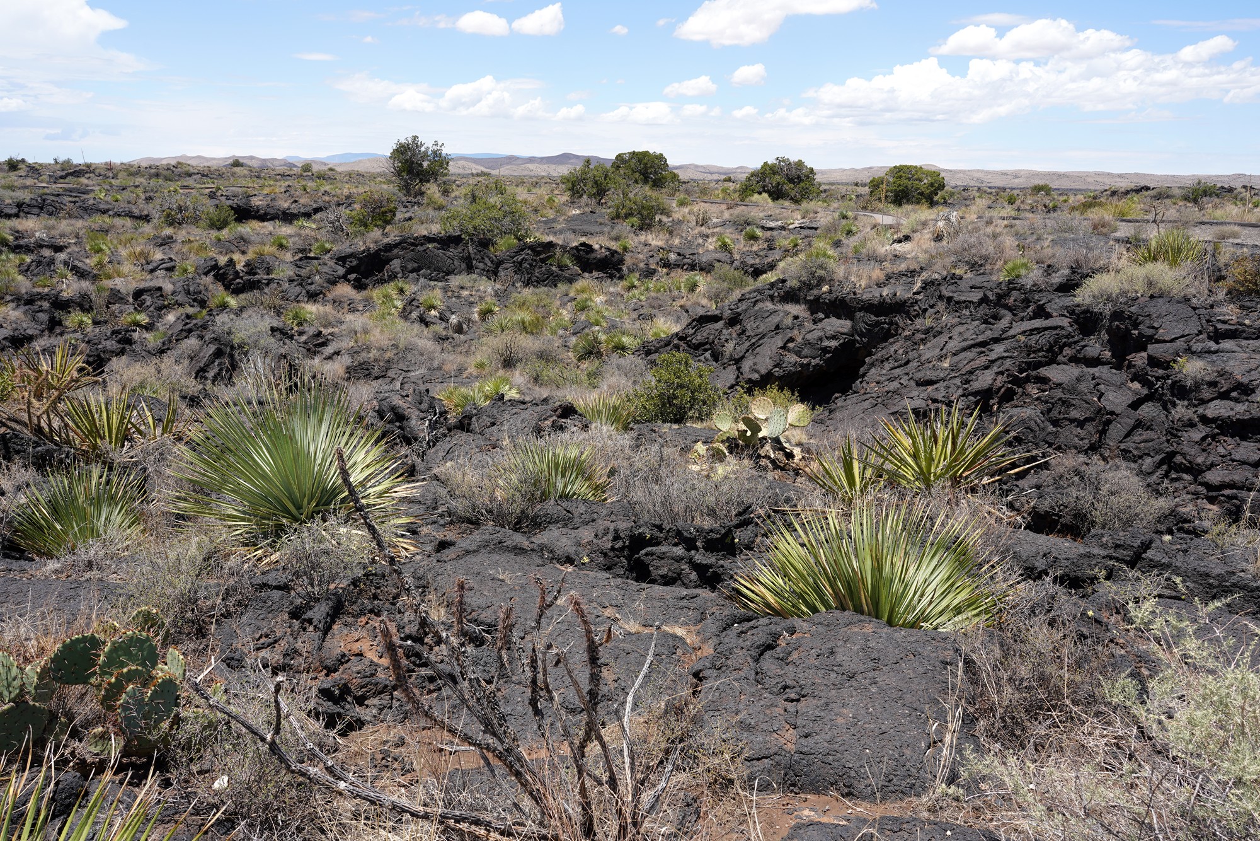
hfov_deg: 60.3
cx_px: 630
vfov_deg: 42.3
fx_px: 1085
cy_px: 420
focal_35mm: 31
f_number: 13
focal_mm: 31
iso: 100
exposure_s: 1/100
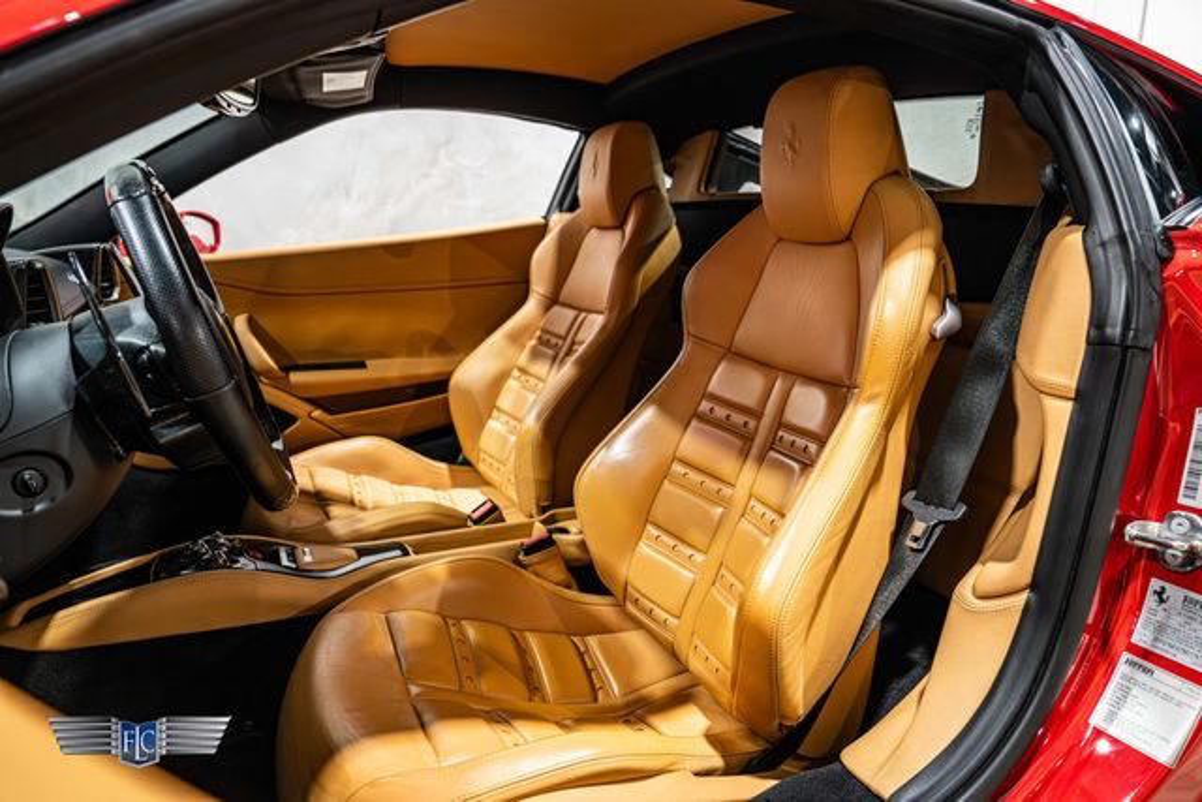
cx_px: 601
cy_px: 401
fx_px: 801
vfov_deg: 53.2
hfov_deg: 73.7
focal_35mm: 24
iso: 1600
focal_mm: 24
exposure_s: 1/13
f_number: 4
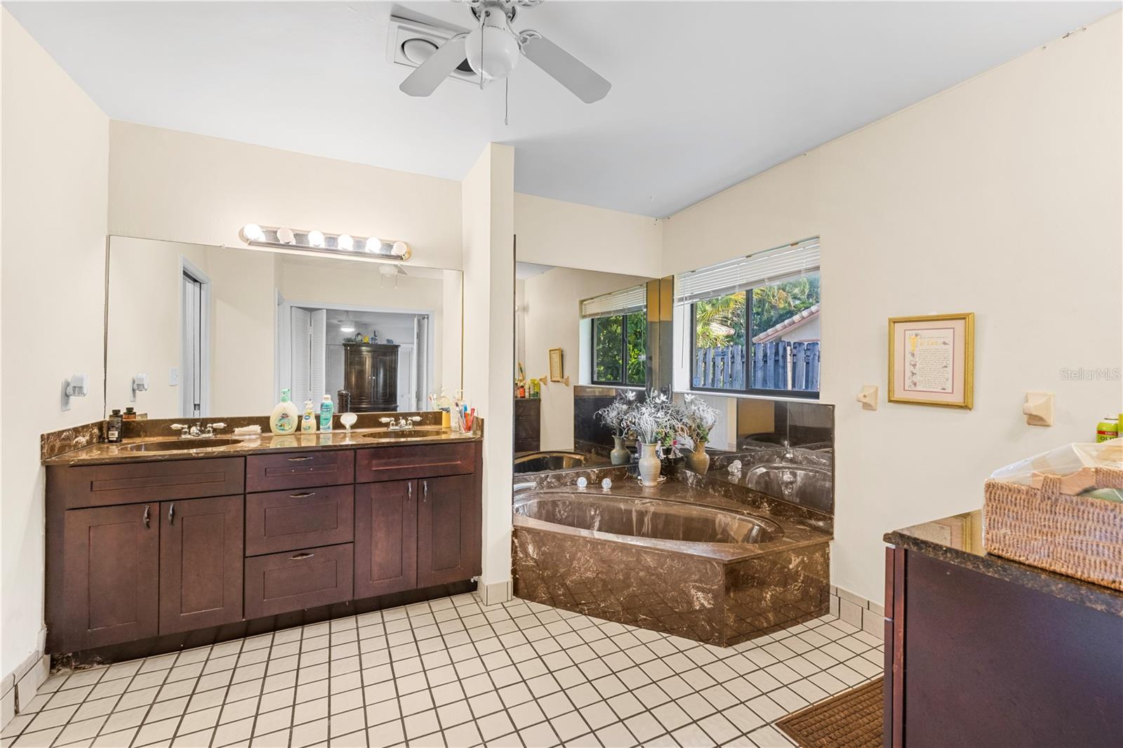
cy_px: 374
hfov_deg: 100.4
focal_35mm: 15
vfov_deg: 77.3
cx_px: 562
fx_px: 468
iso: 500
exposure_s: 1/8
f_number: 8
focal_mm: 15
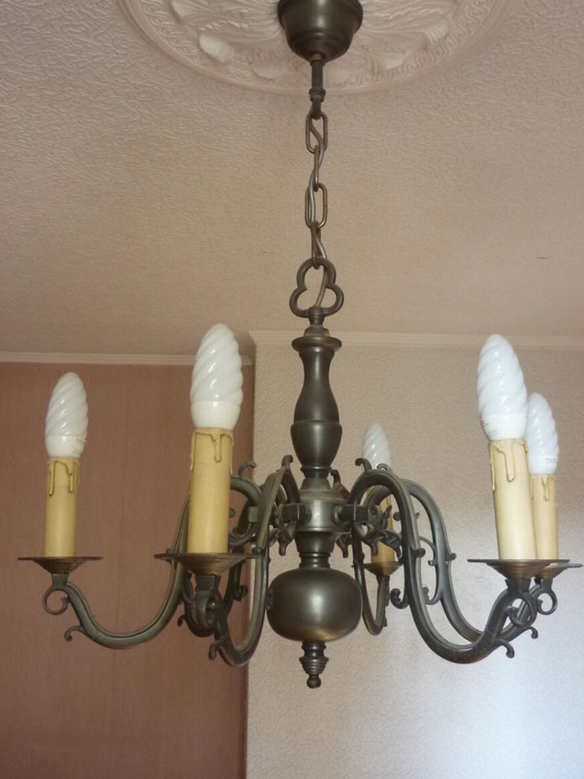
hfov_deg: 37.7
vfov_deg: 48.9
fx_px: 855
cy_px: 343
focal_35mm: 38
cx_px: 314
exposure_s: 1/30
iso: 250
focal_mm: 5.5
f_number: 2.8
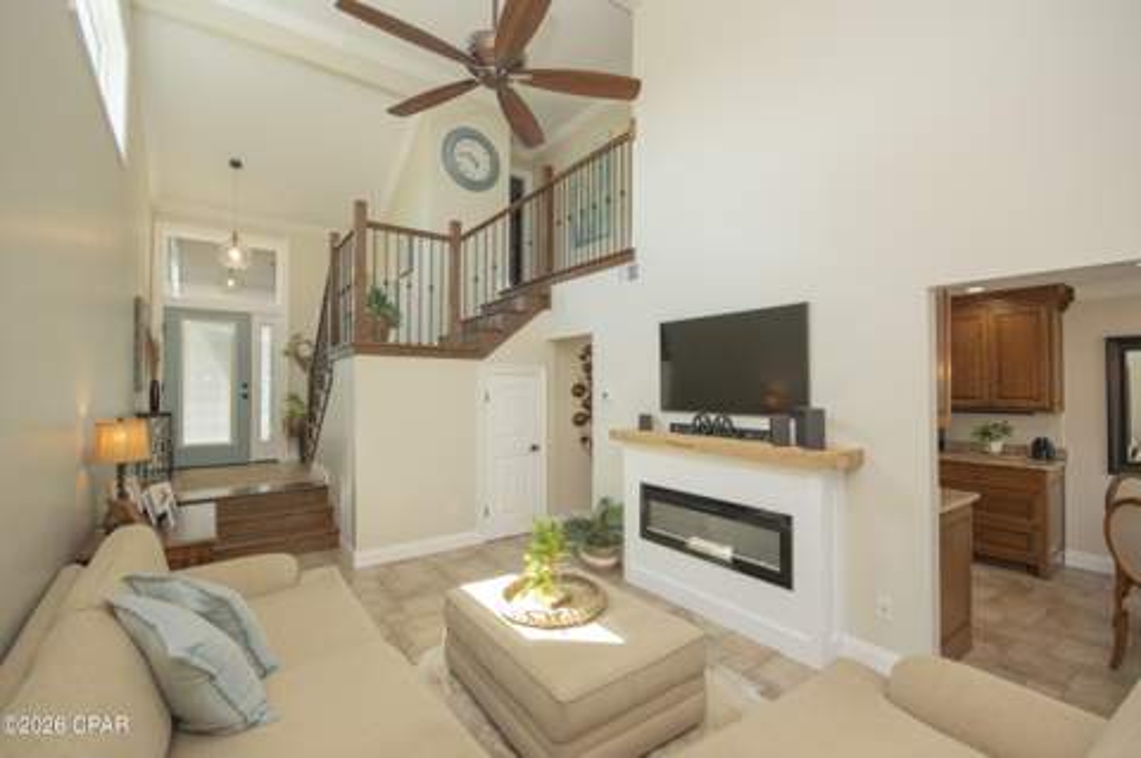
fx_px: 475
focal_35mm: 15
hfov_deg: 100.4
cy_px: 379
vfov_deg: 77.2
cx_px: 570
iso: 400
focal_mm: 10
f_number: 7.1
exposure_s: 1/60
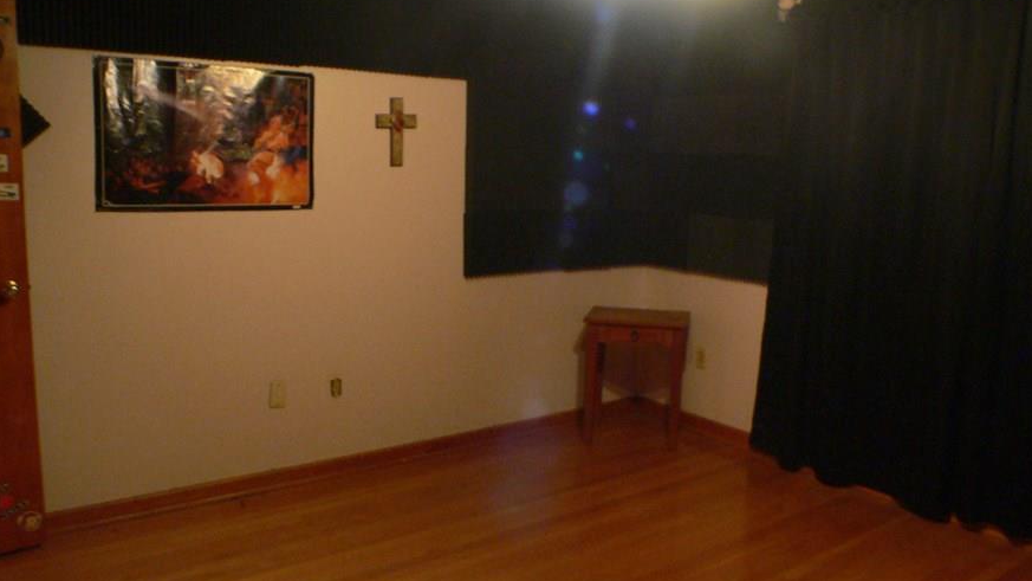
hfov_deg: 44.5
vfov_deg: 26.0
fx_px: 1259
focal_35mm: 46
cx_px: 564
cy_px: 304
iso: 200
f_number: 2.8
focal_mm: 6
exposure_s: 1/4
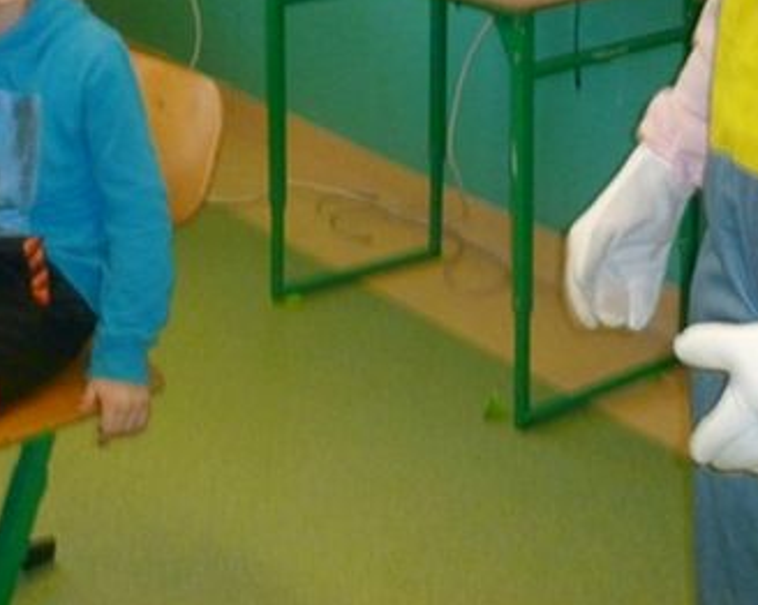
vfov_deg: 18.1
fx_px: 1816
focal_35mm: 81
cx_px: 261
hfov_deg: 23.5
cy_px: -97
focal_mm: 5.7
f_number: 3.5
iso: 250
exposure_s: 1/60
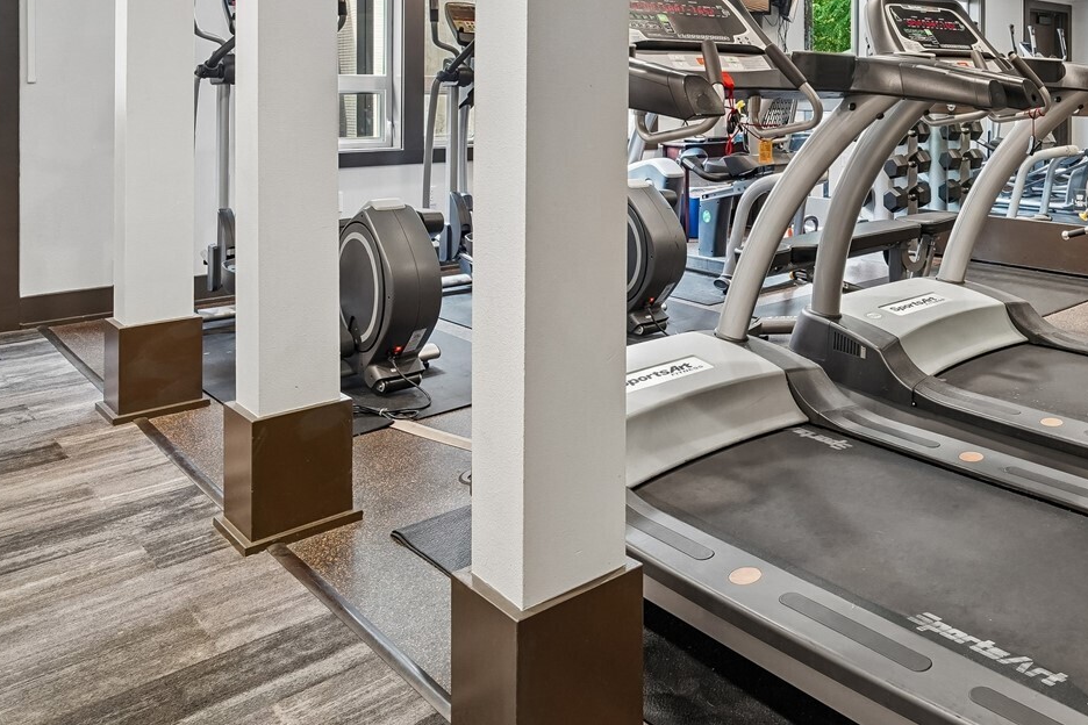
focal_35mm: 29
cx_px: 918
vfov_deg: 42.0
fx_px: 876
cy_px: 99
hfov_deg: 57.3
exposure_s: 1/10
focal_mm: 16
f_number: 8
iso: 1600
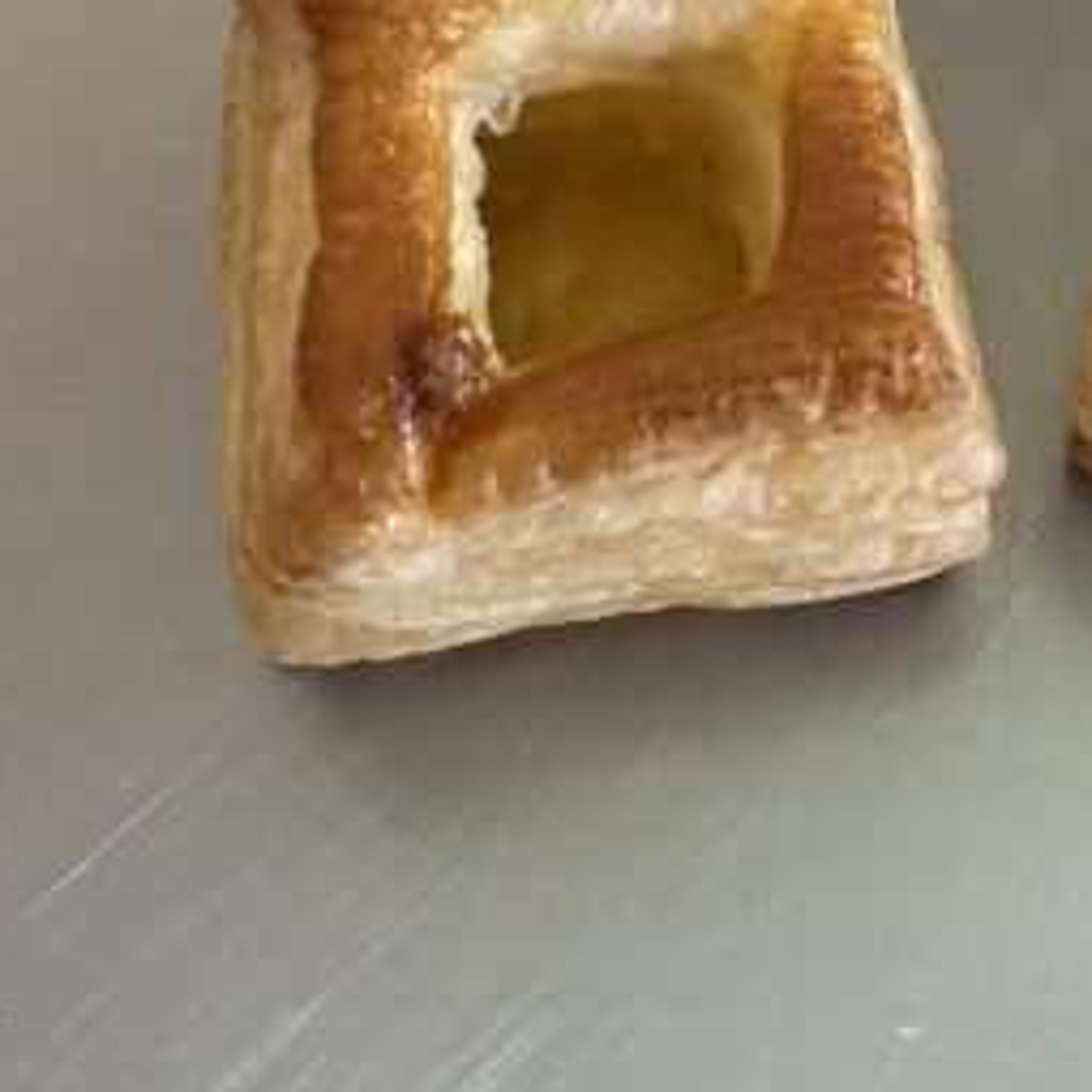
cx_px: 966
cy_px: 214
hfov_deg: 27.6
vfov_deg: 28.0
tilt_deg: -61.5
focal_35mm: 60
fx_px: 2141
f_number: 1.8
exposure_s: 1/60
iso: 400
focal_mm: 4.25
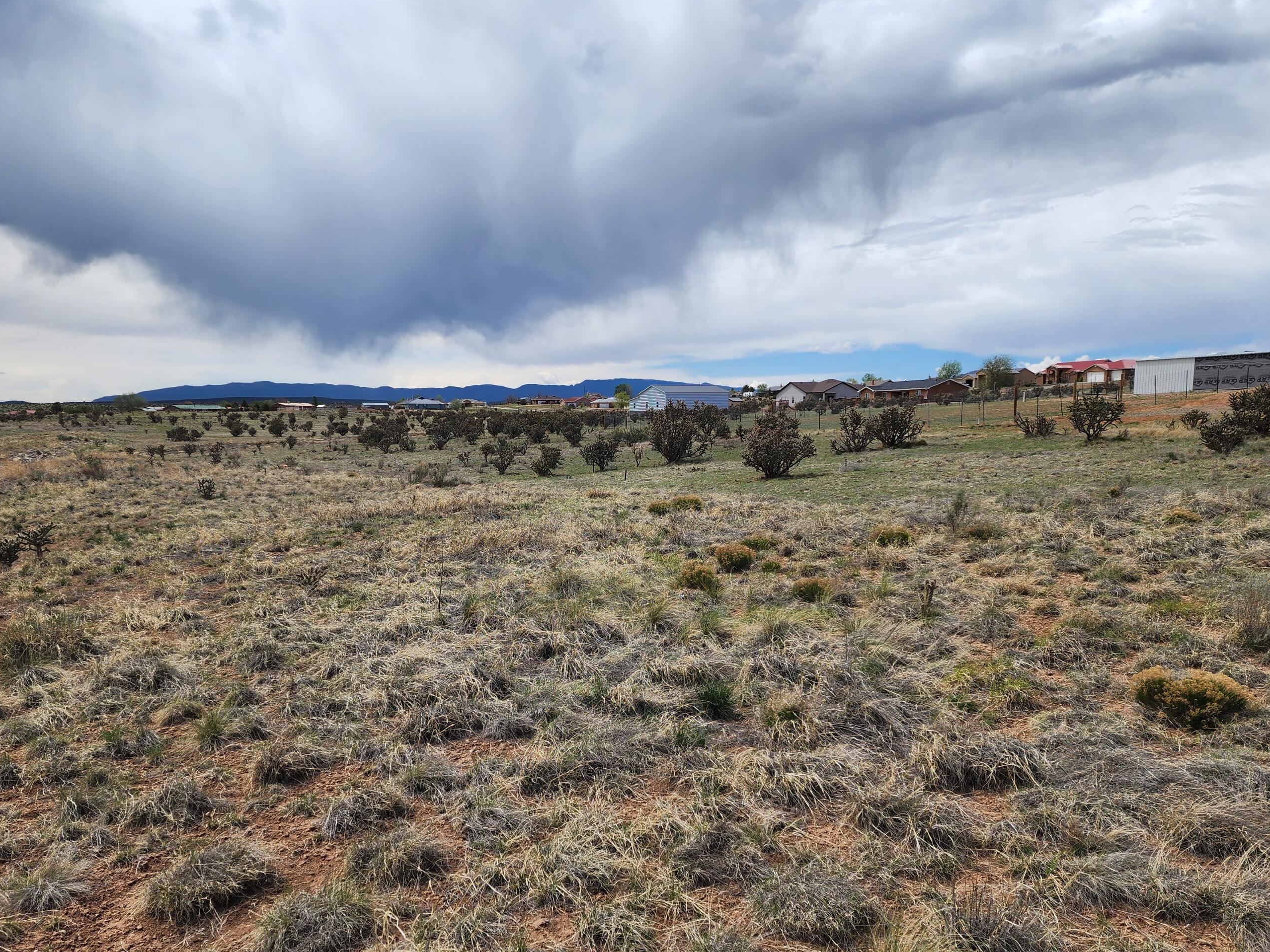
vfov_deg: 51.2
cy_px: 548
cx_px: 604
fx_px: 991
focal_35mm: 27
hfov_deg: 65.3
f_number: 1.8
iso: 12
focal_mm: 6.4
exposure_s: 1/1517
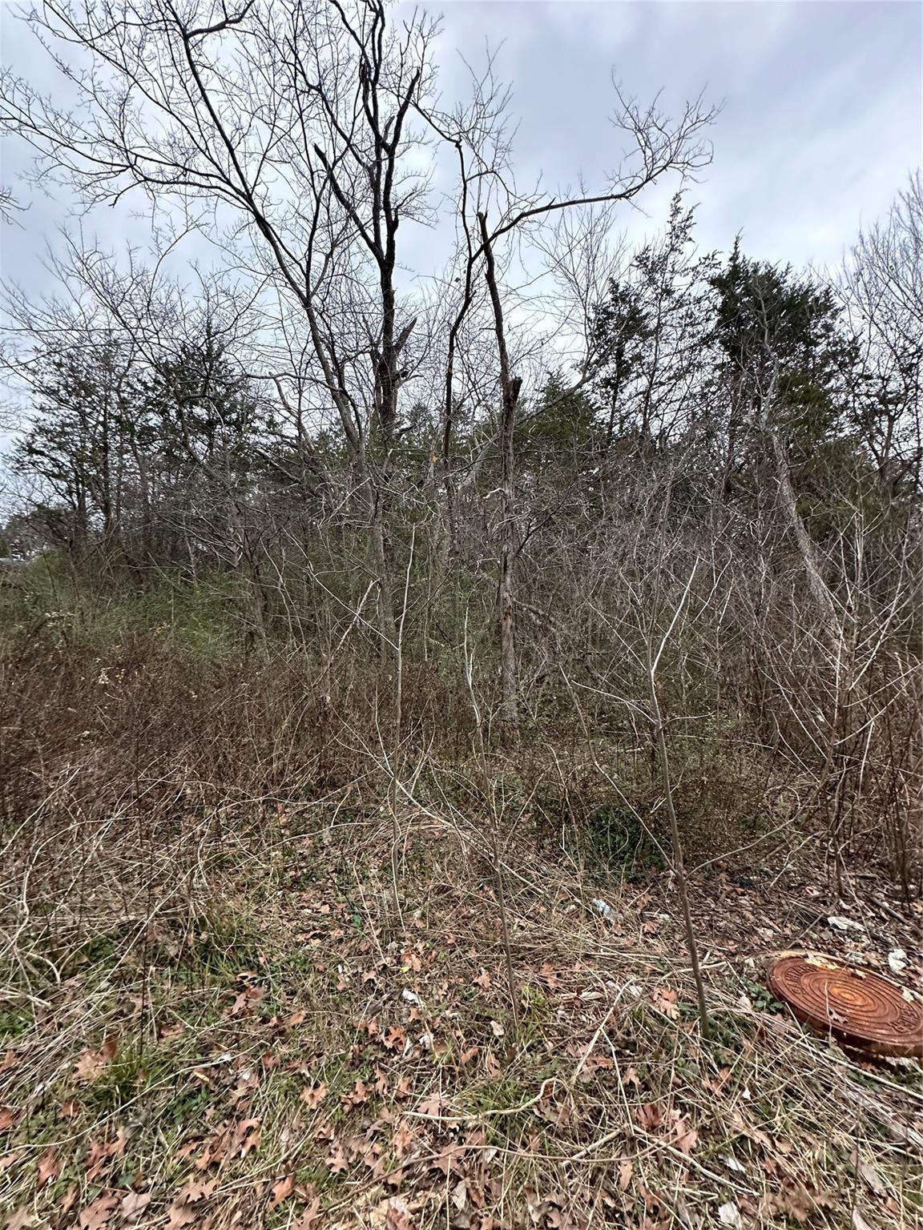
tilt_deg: +3.0
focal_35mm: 14
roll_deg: +2.3
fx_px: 498
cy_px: 615
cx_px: 462
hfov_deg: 85.7
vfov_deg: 102.1
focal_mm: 2.22
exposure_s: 1/99
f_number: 2.2
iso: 200
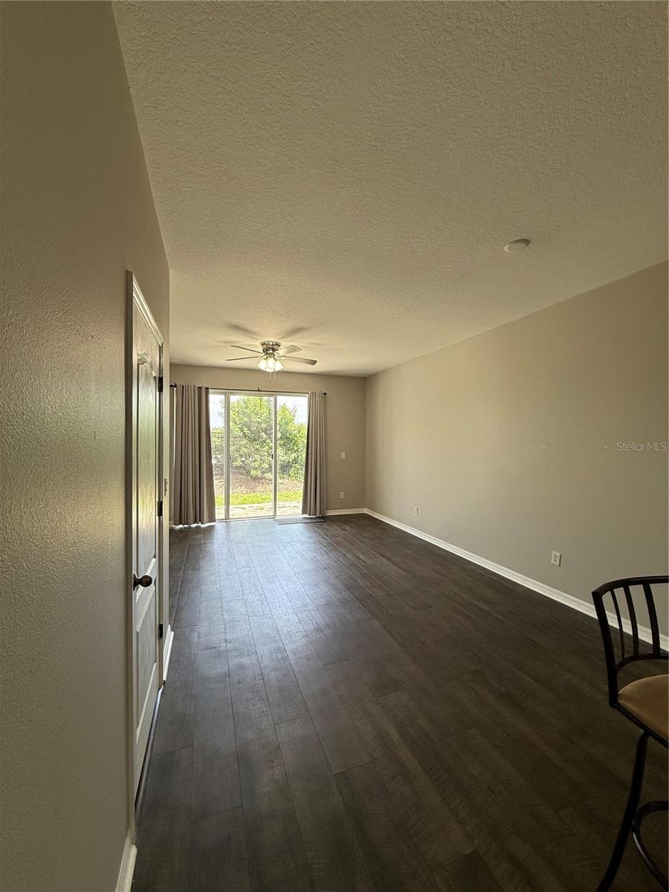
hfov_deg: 85.7
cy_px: 446
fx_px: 361
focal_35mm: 14
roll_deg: -1.9
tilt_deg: +0.2
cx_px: 334
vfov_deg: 102.1
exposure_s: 1/164
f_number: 2.2
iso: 64
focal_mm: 2.22
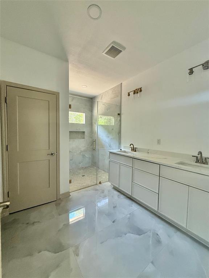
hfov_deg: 85.7
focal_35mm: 14
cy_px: 139
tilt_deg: -1.7
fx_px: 113
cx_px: 104
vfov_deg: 102.1
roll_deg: -1.9
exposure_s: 1/69
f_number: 2.2
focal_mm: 2.22
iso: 320
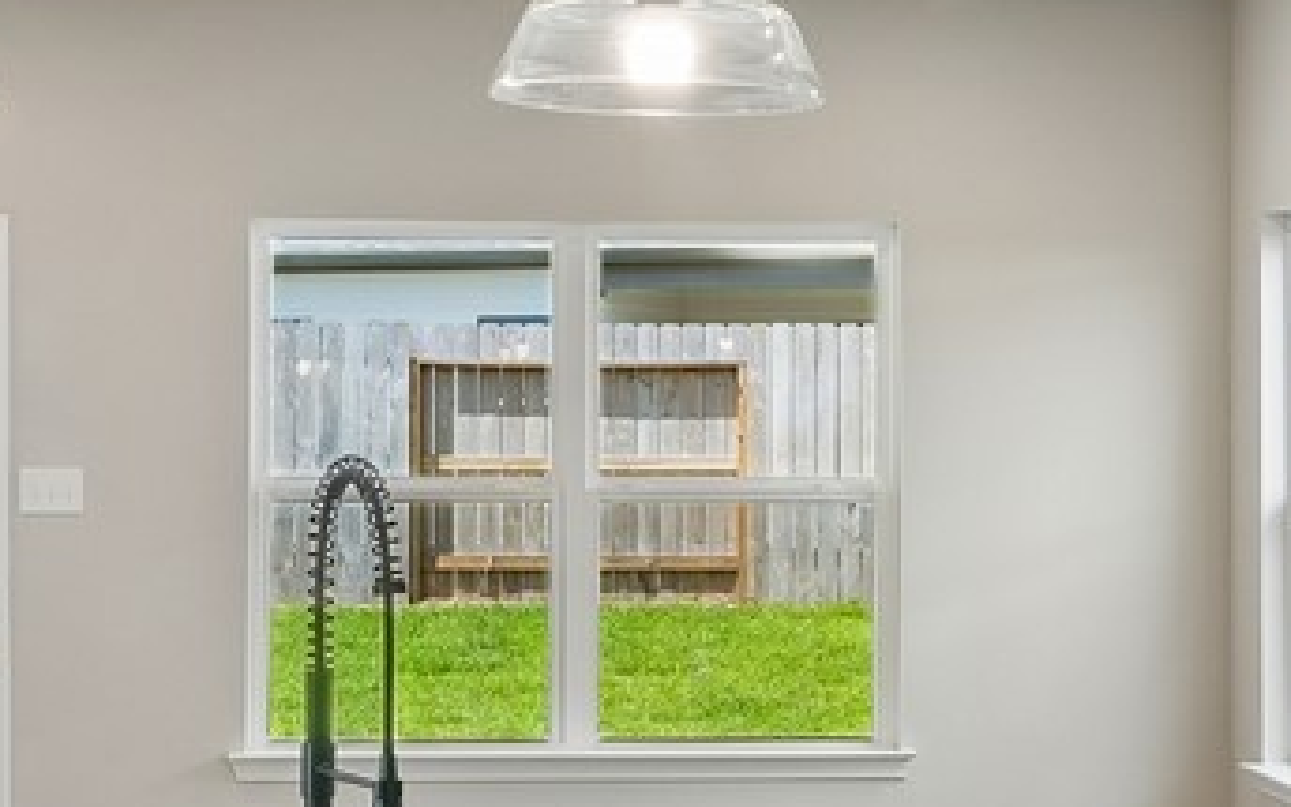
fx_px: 3413
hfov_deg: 21.4
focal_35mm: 97
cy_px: 366
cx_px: 736
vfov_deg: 13.5
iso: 100
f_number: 9
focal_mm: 16
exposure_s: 1/8
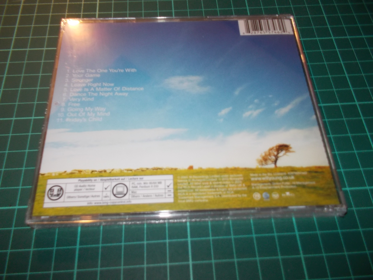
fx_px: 312
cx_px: 186
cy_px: 140
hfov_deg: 61.7
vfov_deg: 48.2
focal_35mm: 29
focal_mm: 4.1
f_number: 3.3
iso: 200
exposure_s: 1/30
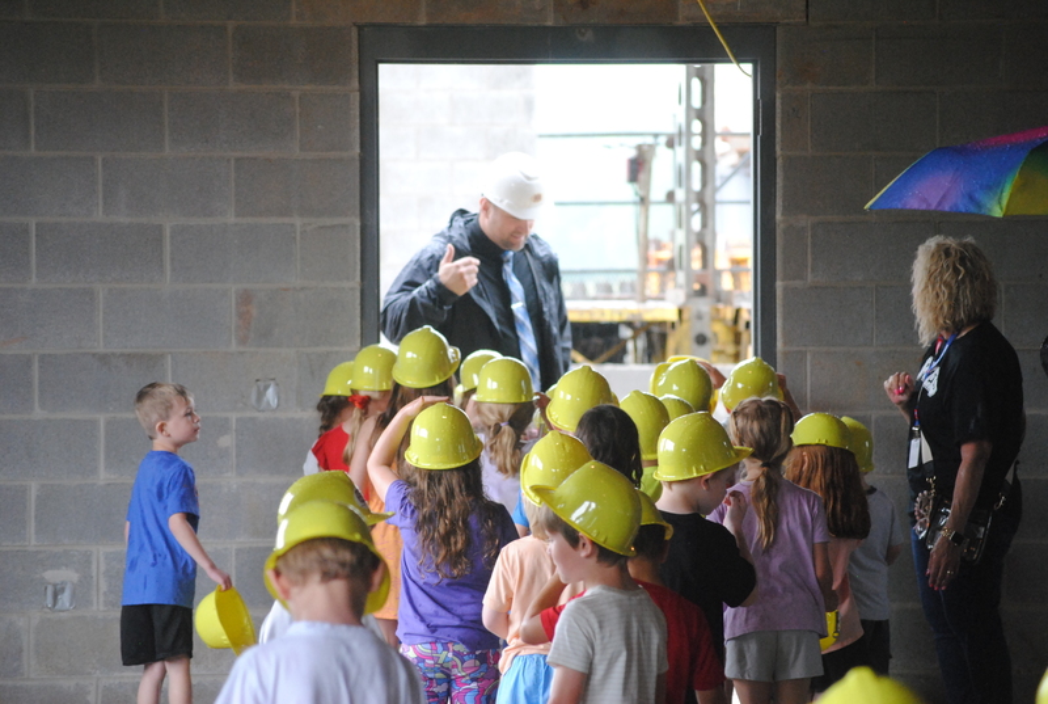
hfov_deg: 12.2
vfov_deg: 8.2
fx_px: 4901
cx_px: 524
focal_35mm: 168
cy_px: 352
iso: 1000
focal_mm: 112
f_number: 4.8
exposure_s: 1/125
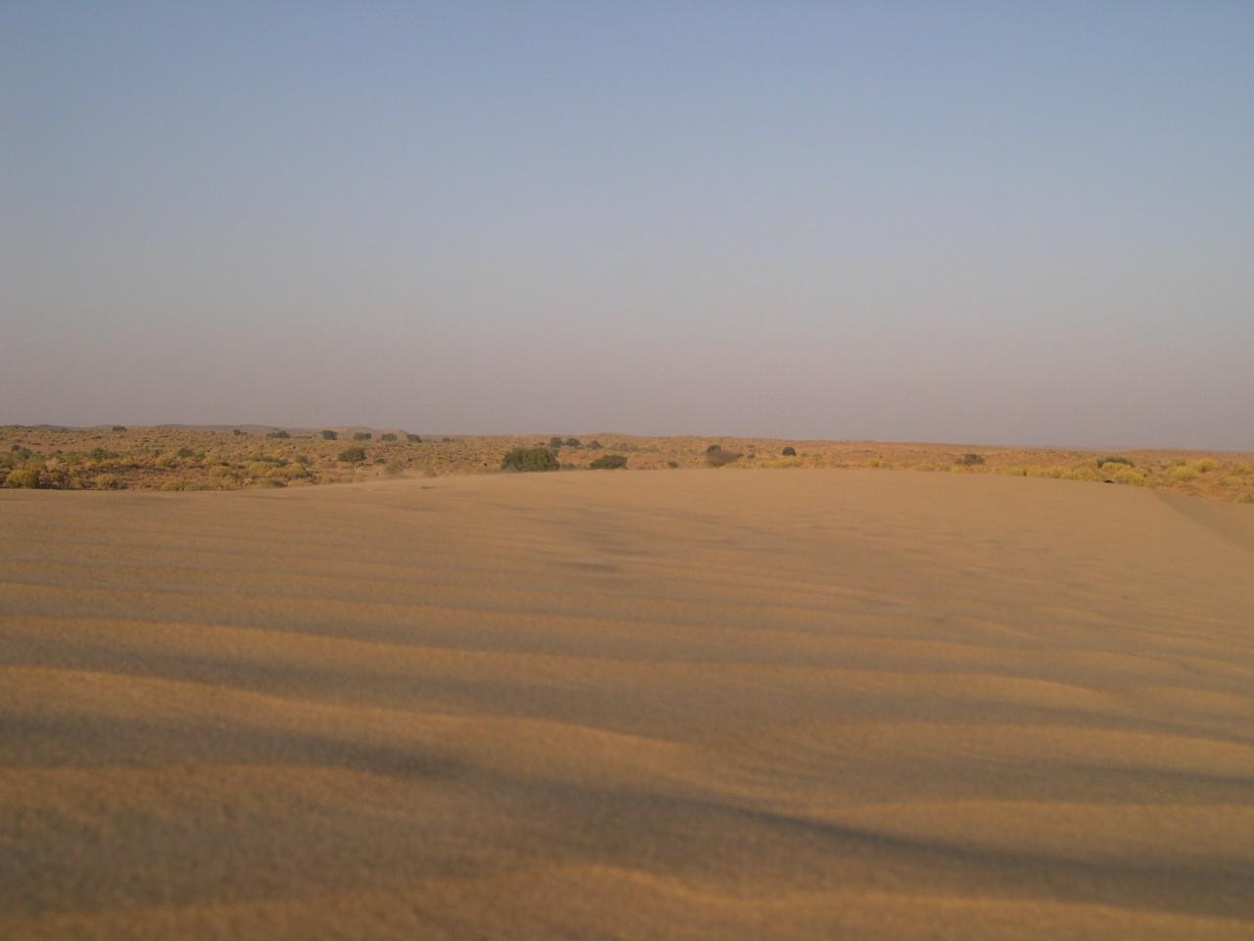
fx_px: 1377
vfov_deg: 37.7
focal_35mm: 38
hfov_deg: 49.0
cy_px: 470
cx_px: 627
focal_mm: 8
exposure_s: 1/160
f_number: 7.6
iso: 100
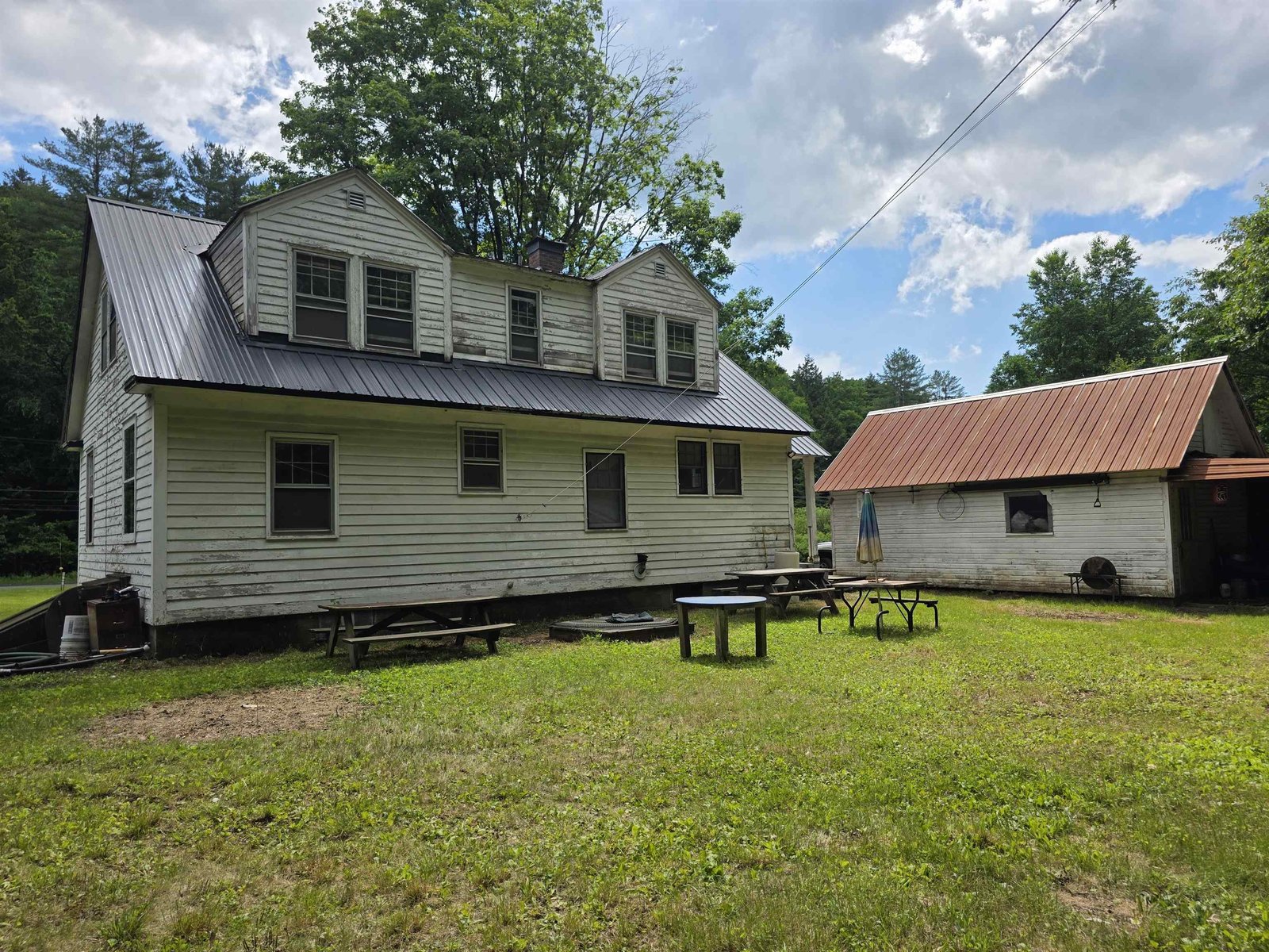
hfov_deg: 73.9
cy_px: 476
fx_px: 843
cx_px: 634
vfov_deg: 58.9
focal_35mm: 23
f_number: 1.7
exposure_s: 1/6150
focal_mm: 6.3
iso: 80
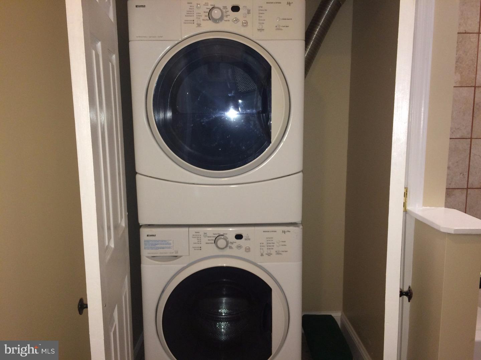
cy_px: 180
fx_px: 403
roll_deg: +1.0
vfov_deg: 48.2
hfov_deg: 61.7
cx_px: 240
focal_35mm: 29
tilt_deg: -10.5
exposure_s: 1/30
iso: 100
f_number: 2.2
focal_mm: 4.15
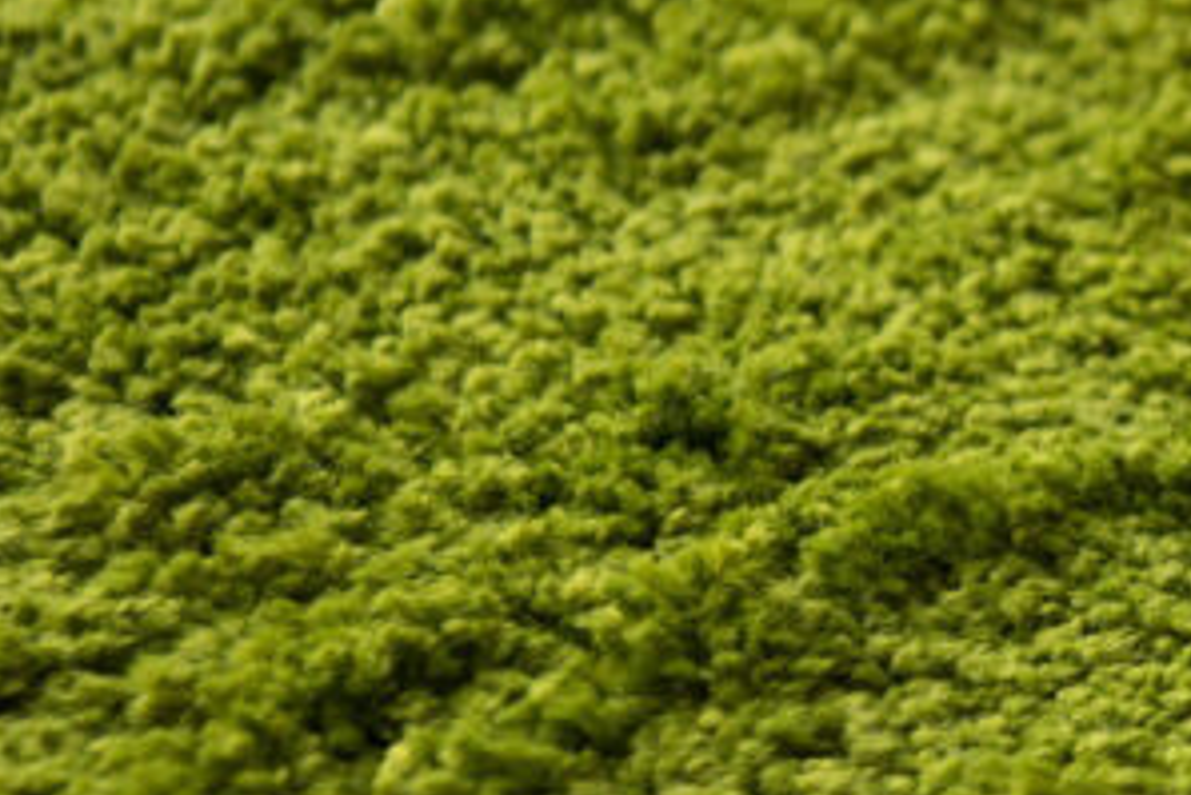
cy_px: 294
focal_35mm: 213
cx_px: 1842
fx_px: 7050
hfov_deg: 9.4
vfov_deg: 6.5
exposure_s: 1/320
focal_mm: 62
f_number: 4
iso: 400
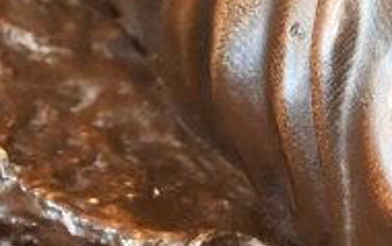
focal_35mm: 454
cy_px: 349
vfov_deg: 2.9
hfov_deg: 4.6
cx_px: 481
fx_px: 4855
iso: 4000
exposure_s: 1/60
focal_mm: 47
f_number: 6
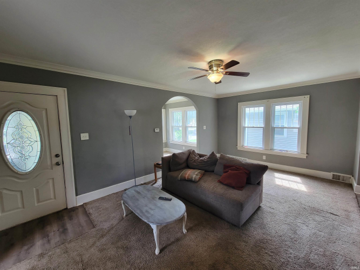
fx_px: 135
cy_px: 135
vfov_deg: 89.9
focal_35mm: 13
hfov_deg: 106.2
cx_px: 180
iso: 125
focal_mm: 2.2
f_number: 2.2
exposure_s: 1/60
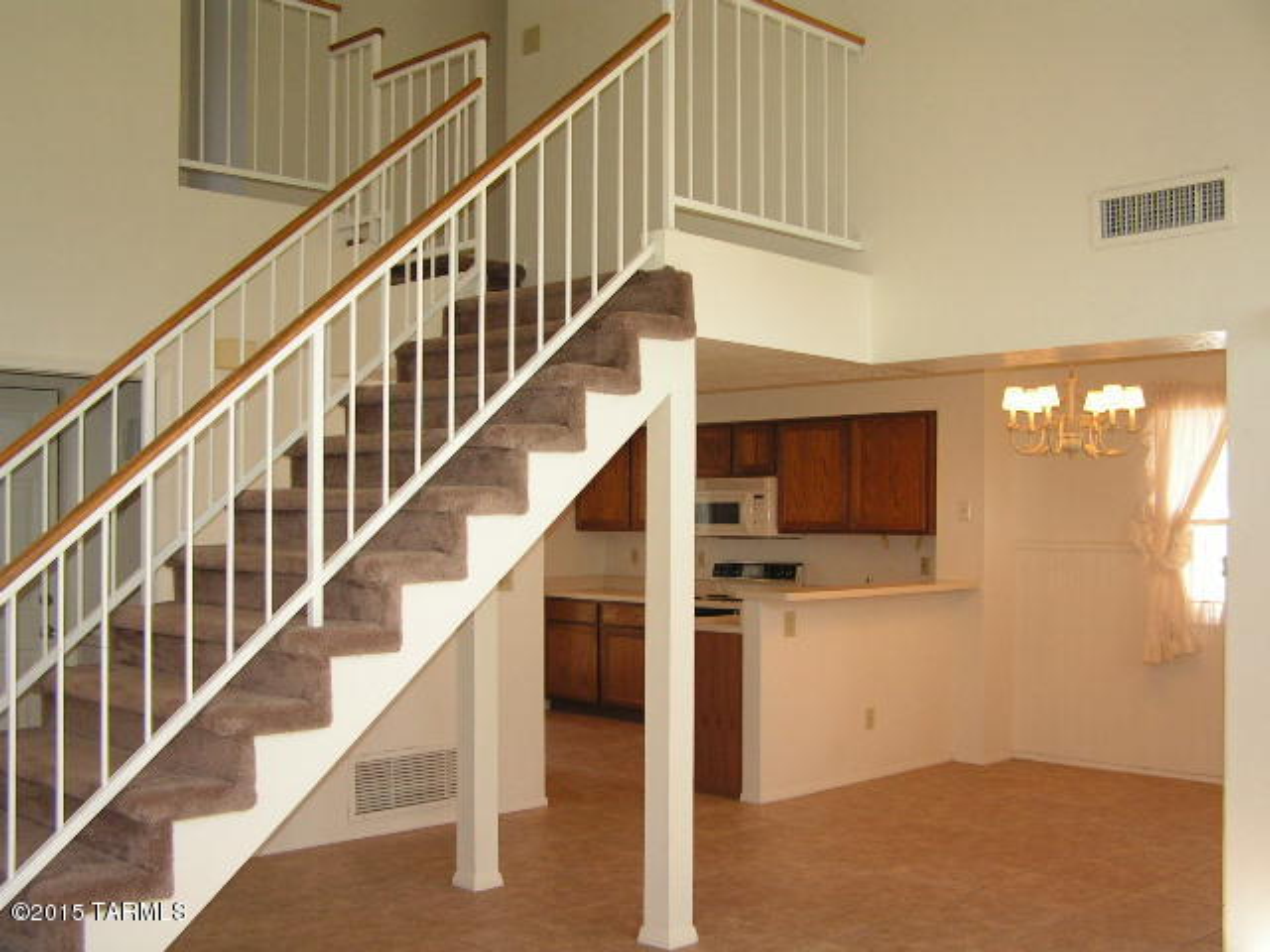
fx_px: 1394
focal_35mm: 38
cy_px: 476
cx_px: 635
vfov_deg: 37.7
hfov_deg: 49.0
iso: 100
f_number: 2.8
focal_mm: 6.3
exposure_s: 1/50
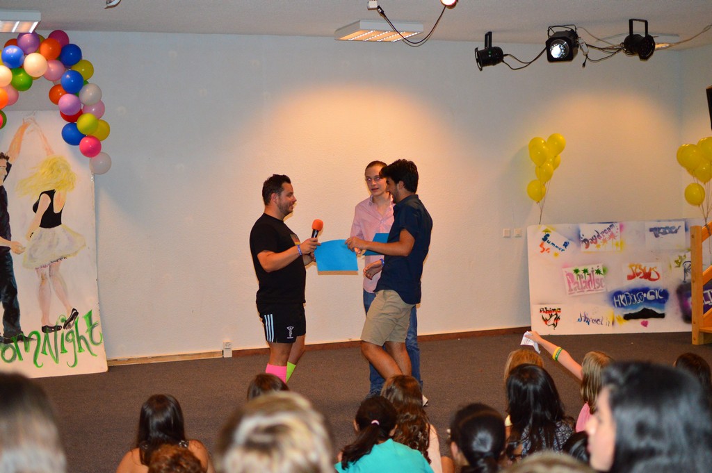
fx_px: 1037
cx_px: 356
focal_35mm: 52
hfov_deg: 37.9
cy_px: 236
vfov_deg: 25.7
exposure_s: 1/160
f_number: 1.8
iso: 1400
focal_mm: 35
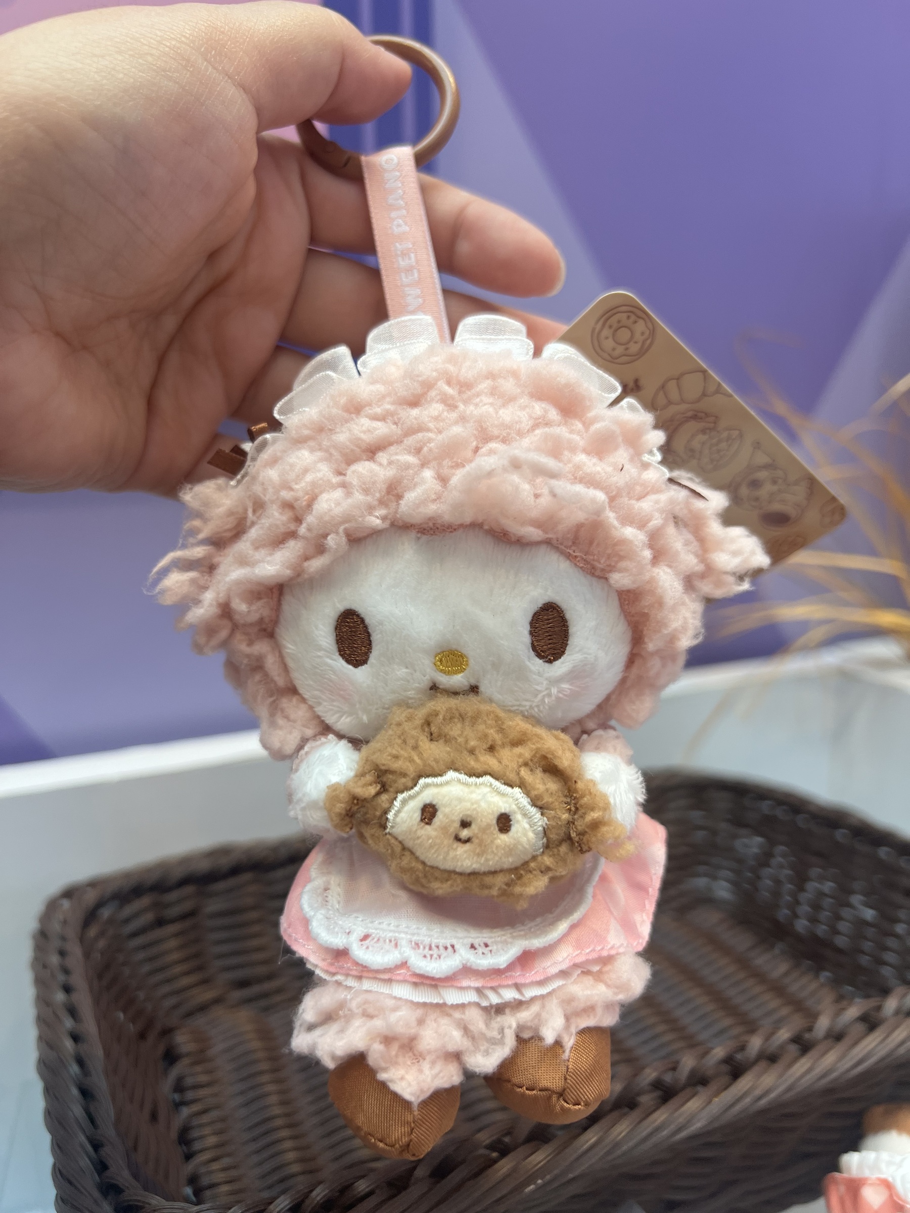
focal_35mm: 26
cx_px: 455
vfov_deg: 67.3
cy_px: 606
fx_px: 911
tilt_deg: -11.6
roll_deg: +0.7
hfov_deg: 53.1
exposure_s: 1/121
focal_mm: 5.7
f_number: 1.5
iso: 50
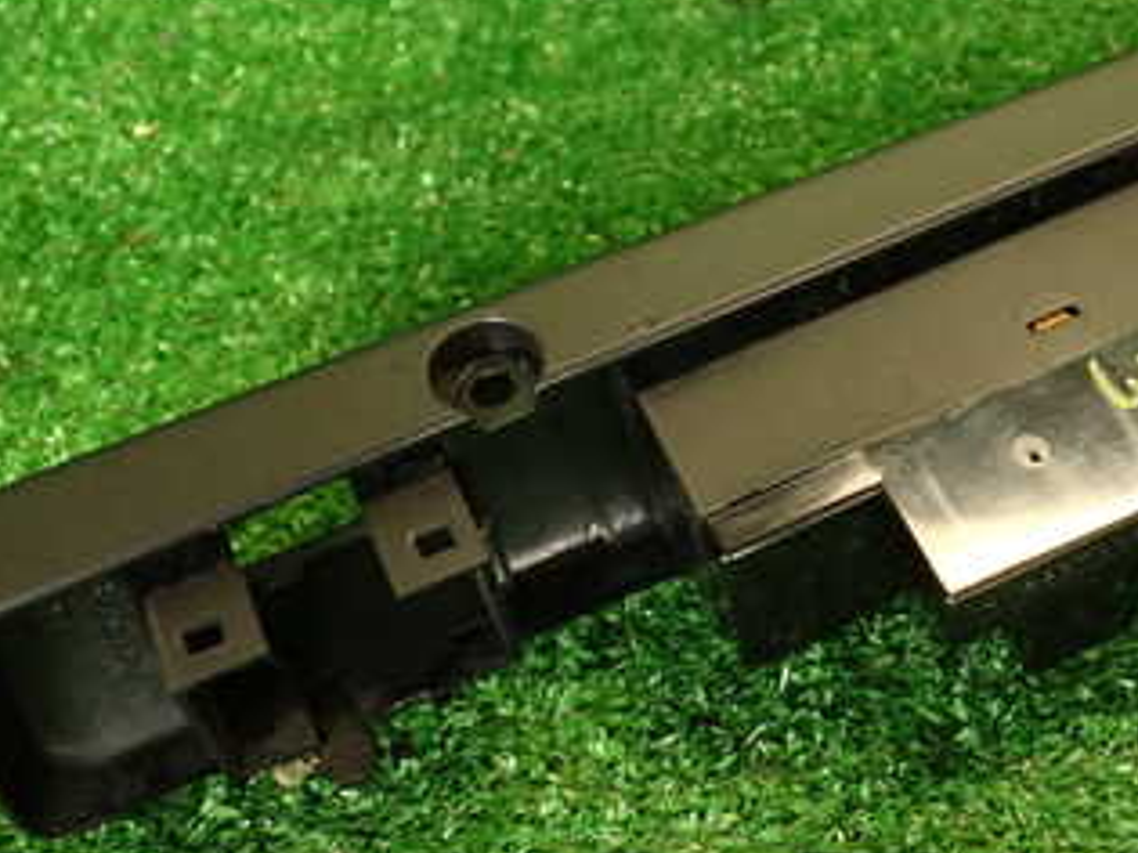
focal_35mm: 61
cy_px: 354
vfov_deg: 24.0
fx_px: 2005
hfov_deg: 31.0
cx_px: 896
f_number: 2.4
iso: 320
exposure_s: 1/30
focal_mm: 5.79
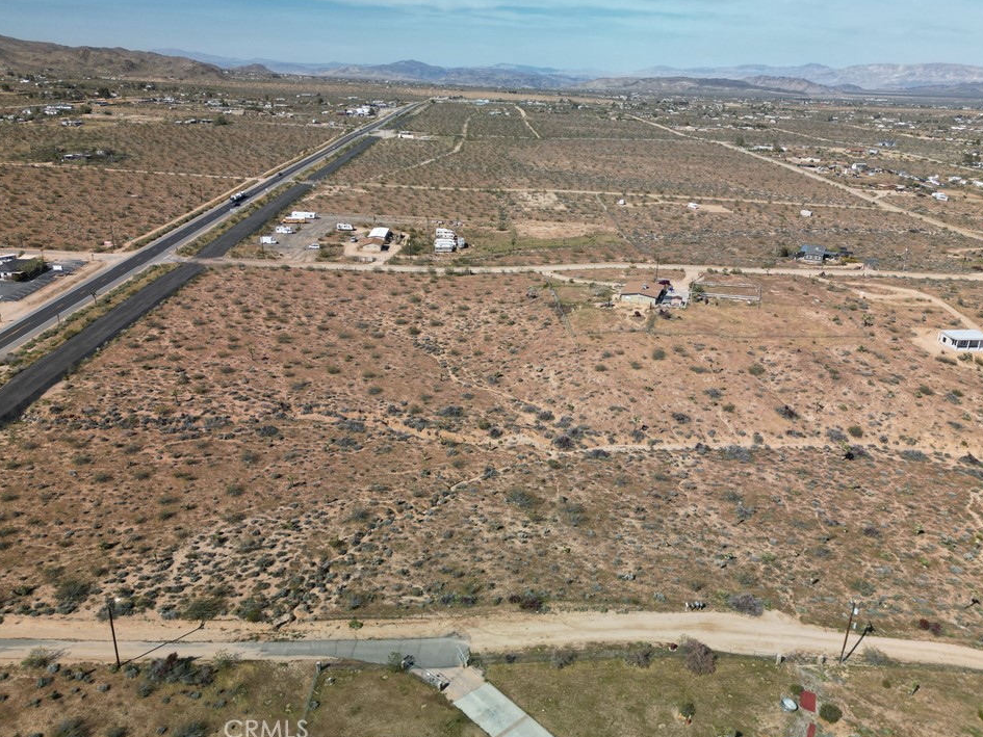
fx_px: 738
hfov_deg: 67.3
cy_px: 345
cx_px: 496
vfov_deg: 53.0
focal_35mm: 26
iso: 100
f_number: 1.7
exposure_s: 1/500
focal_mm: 6.72
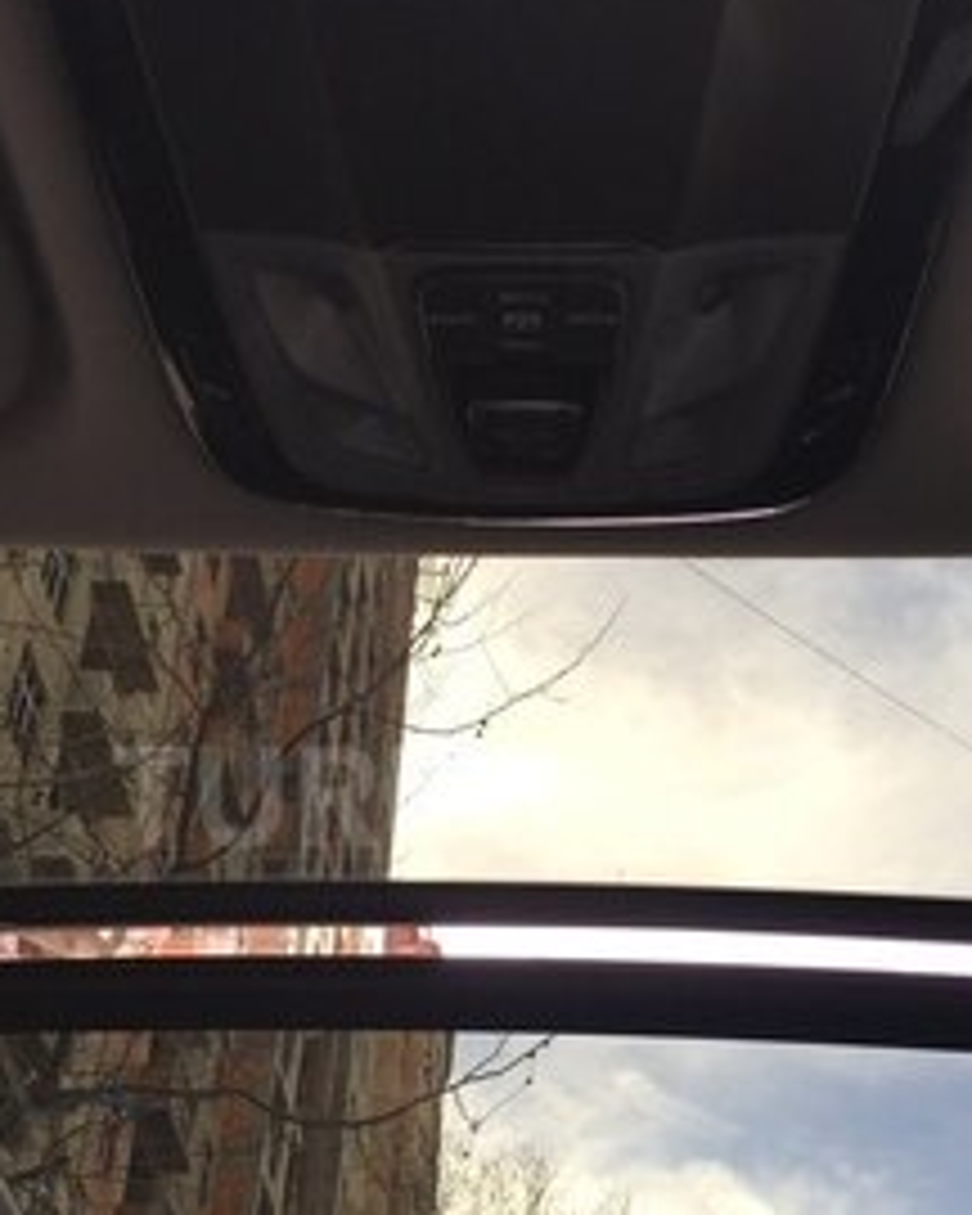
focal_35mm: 52
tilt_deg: +35.1
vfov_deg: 35.7
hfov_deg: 29.1
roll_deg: -2.8
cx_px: 459
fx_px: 1870
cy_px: 796
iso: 32
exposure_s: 1/159
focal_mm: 4.15
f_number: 2.2
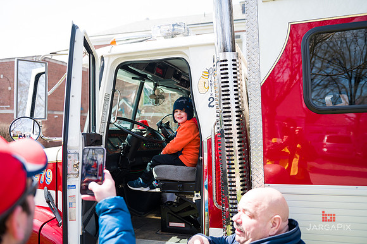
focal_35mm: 31
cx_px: 184
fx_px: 316
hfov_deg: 60.3
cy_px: 122
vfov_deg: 42.3
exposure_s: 1/1000
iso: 200
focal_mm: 31
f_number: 4
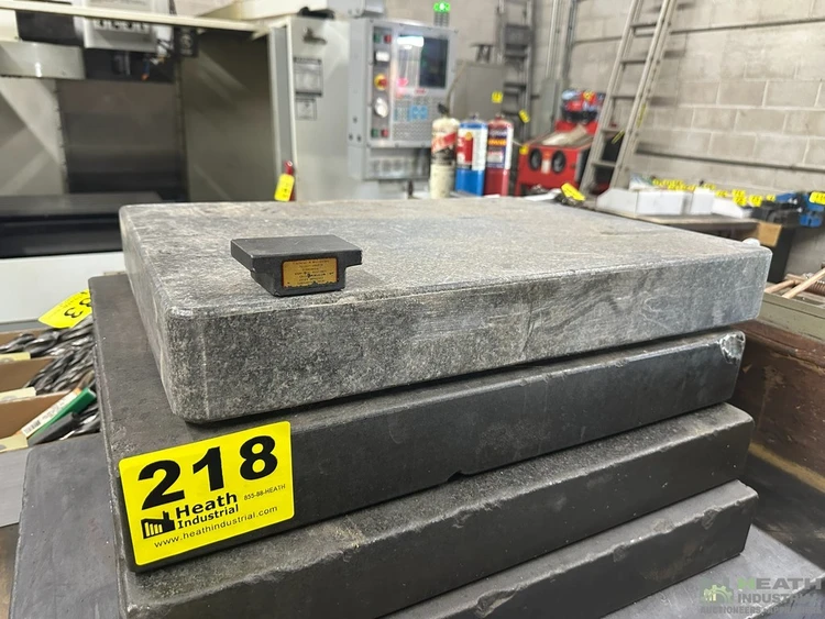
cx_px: 412
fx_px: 572
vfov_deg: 56.8
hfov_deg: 71.6
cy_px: 310
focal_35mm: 24
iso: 500
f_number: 1.78
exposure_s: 1/60
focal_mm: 6.86
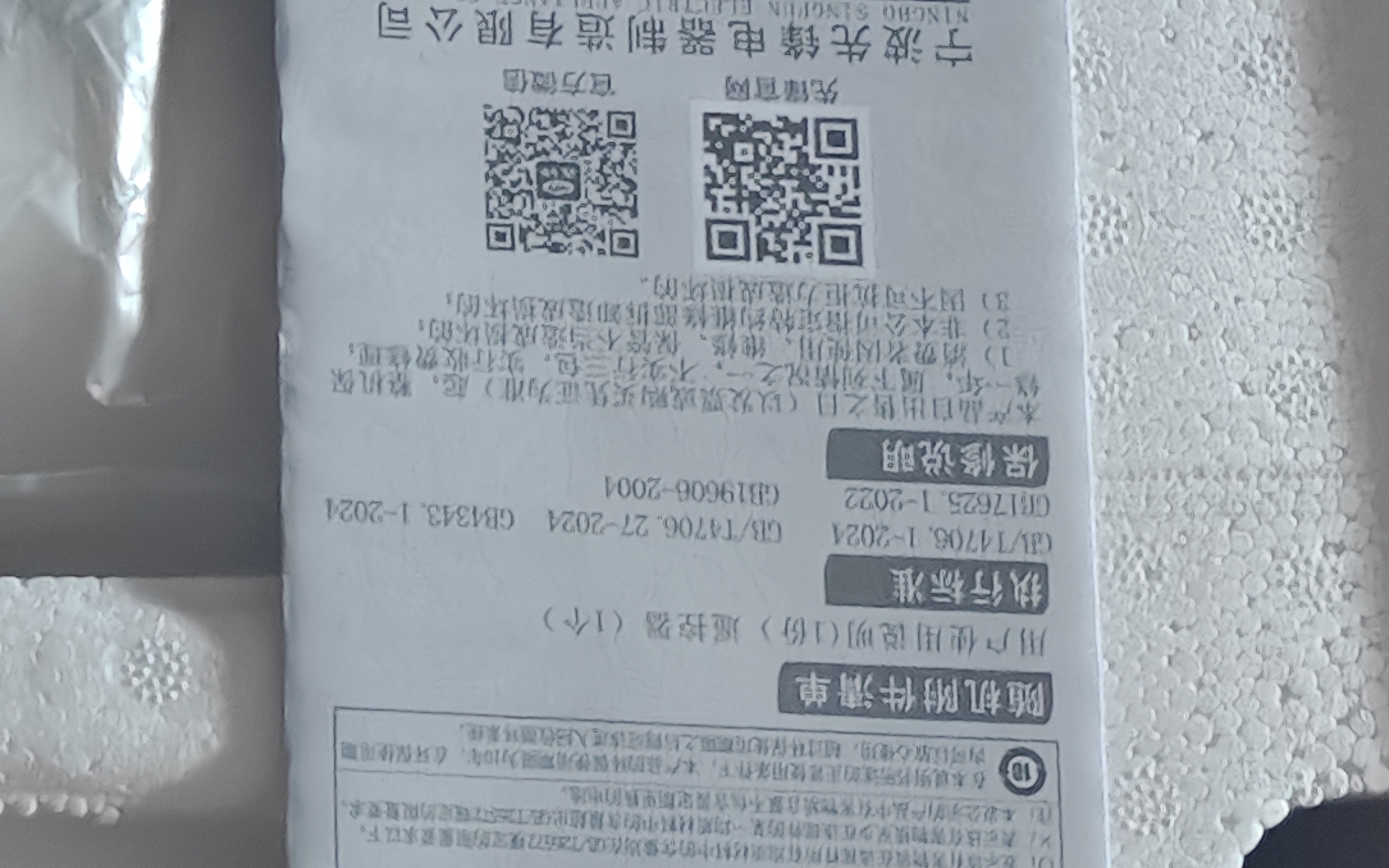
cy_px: 227
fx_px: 3482
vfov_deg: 14.2
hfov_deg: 18.9
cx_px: -888
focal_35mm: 92
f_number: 1.68
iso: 9831
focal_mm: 6.45
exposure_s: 1/217
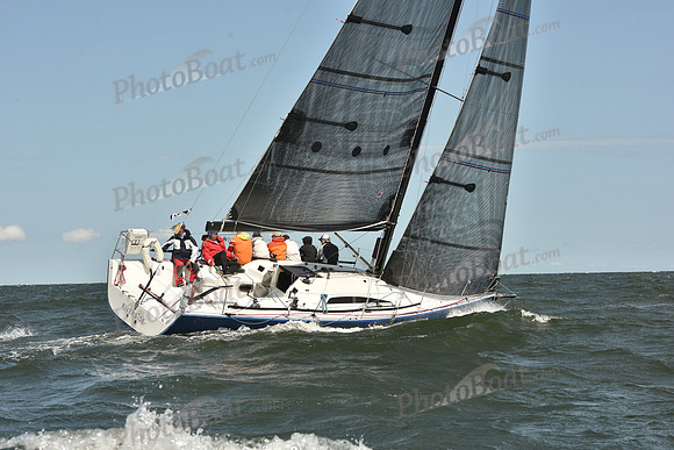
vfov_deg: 15.2
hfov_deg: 22.6
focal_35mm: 90
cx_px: 337
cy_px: 225
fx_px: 1685
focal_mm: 90
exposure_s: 1/800
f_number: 10
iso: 250
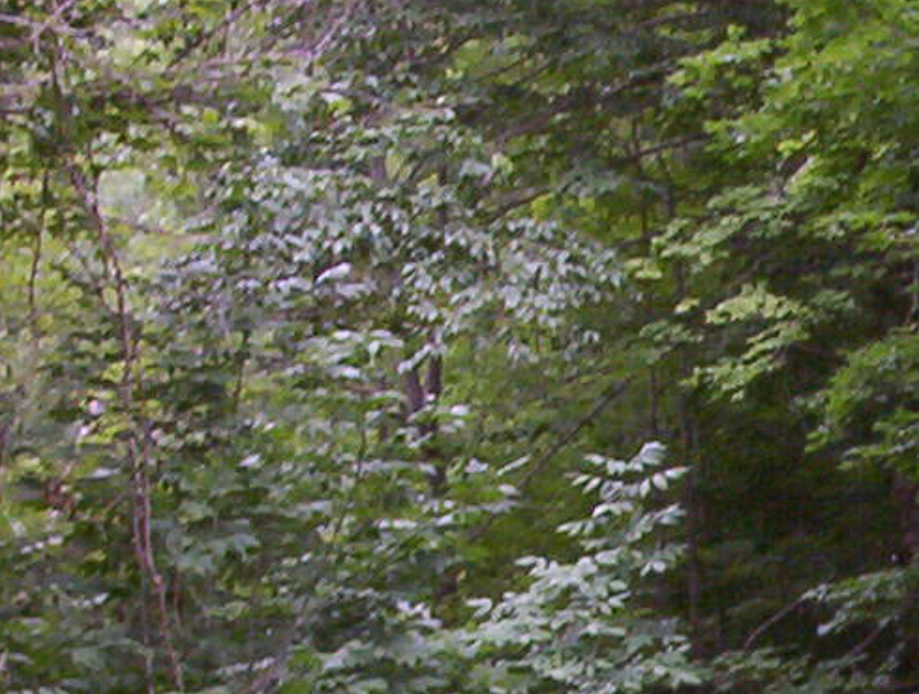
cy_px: 953
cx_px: 1120
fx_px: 3460
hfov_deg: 14.6
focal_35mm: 130
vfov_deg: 11.1
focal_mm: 6
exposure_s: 1/30
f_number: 4.5
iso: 140
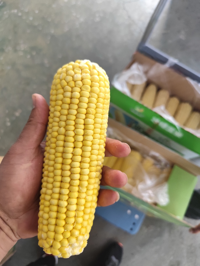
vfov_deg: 73.9
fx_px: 177
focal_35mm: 23
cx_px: 100
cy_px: 133
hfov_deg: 58.9
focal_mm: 6.19
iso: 800
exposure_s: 1/100
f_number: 1.65
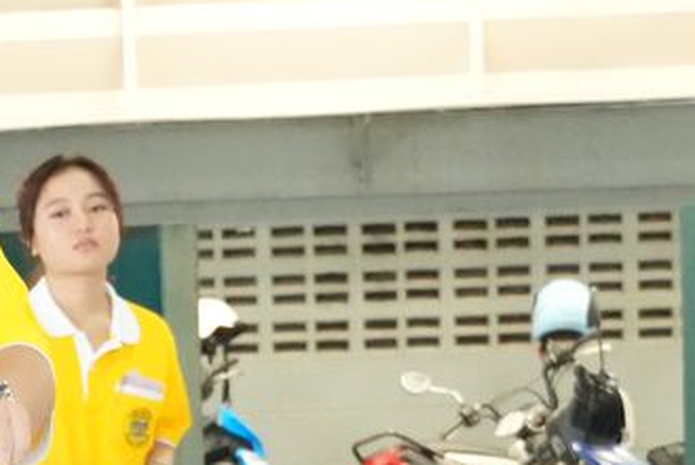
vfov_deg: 8.3
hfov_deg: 12.3
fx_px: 3169
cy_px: 611
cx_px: -92
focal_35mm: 164
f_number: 4.5
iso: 8000
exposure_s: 1/250
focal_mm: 32
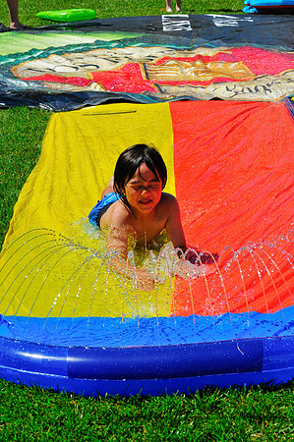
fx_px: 1289
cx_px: 147
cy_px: 221
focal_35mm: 105
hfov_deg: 13.0
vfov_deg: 19.5
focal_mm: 70
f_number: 11
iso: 400
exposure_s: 1/800
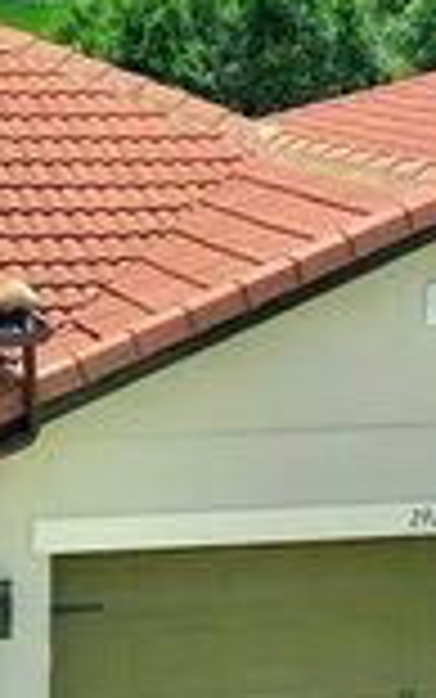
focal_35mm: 105
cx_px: -76
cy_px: 392
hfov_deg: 12.2
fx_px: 1994
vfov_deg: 19.8
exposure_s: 1/15
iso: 100
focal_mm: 4.5
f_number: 2.8
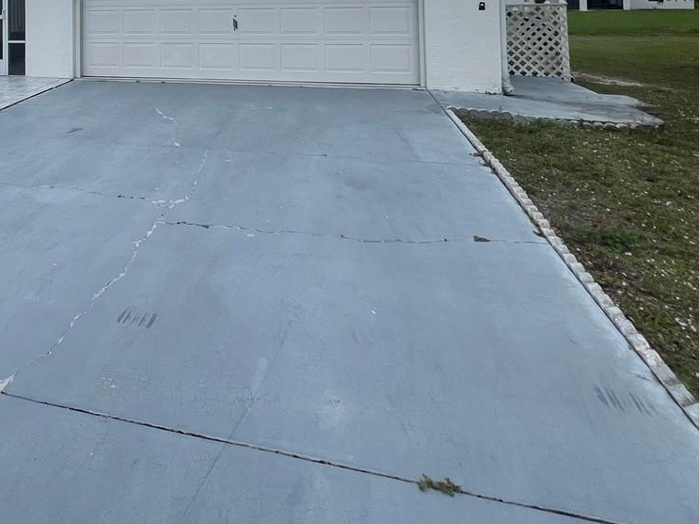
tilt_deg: +3.2
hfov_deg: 58.6
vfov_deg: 41.9
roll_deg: +0.6
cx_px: 139
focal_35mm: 28
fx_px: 565
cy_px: -20
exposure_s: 1/2597
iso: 32
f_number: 1.8
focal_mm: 1.57
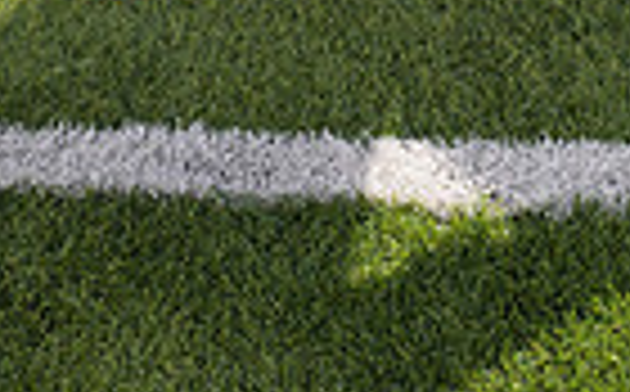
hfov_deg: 12.7
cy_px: -604
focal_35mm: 164
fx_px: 2811
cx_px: 504
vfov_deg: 7.4
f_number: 7.1
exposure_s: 1/400
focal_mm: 50
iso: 125
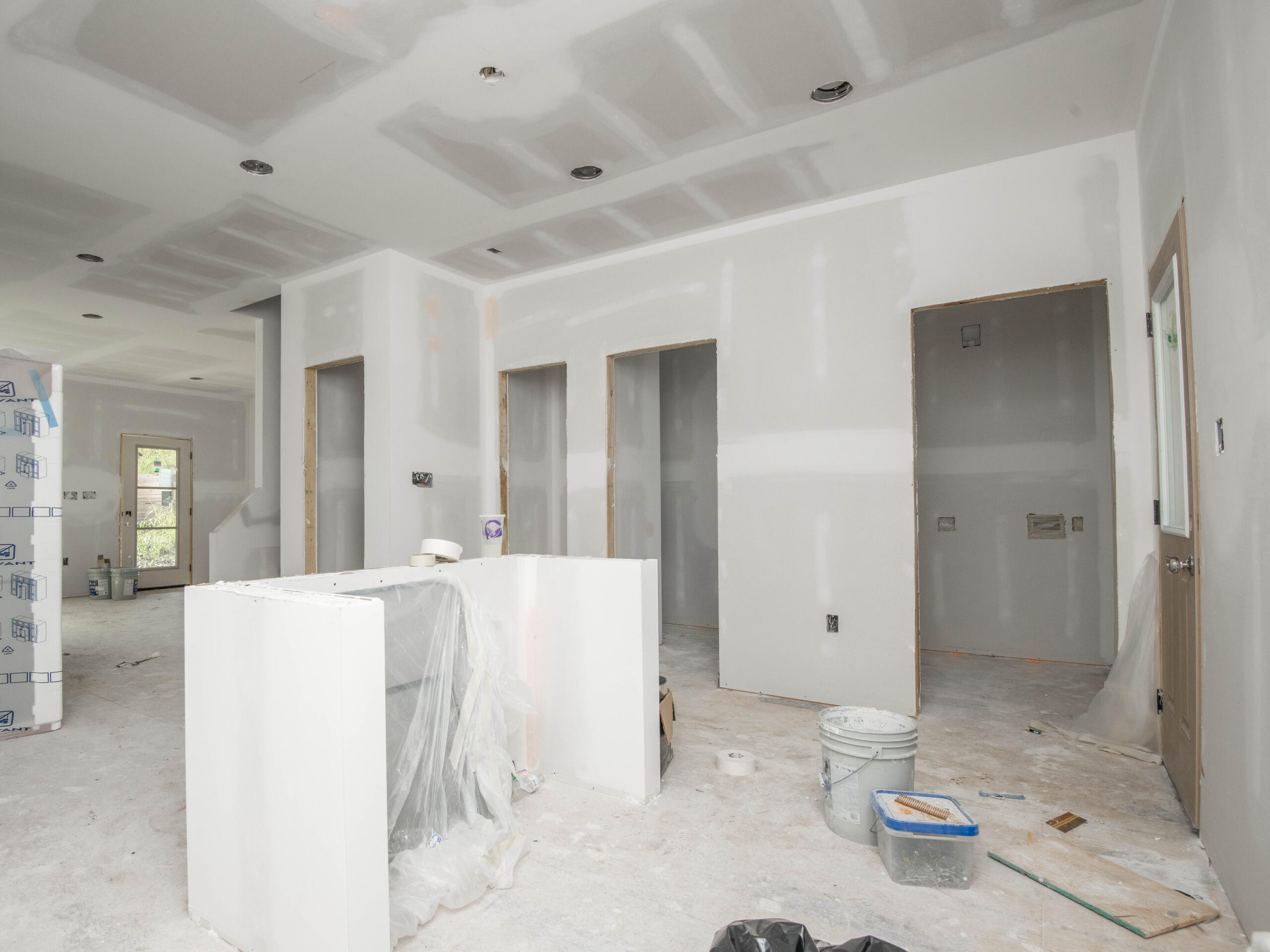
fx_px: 660
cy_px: 492
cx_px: 529
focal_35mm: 18
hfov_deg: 87.0
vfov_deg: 71.6
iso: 400
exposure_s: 1/250
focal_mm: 16
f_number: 9
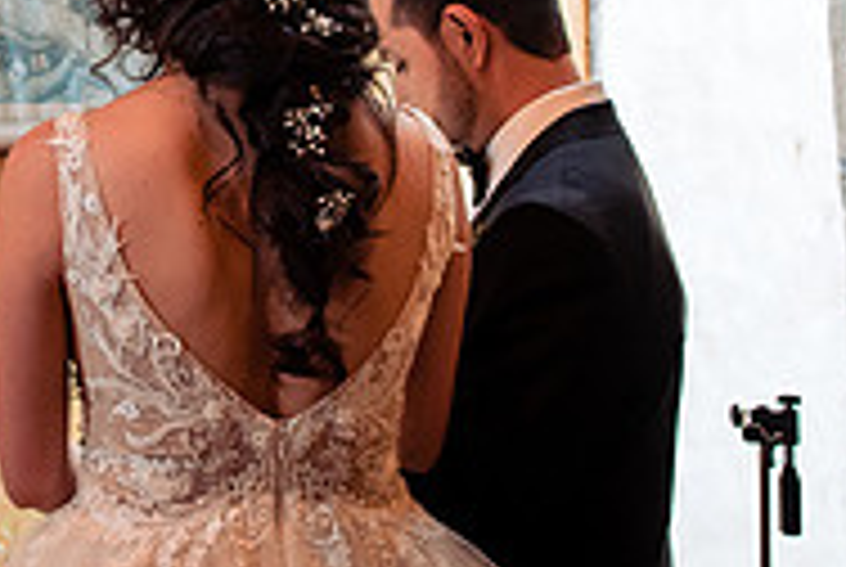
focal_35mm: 74
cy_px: -209
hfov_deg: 25.6
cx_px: -54
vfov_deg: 17.2
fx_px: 1742
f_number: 3.5
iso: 1250
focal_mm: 24
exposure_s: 1/160
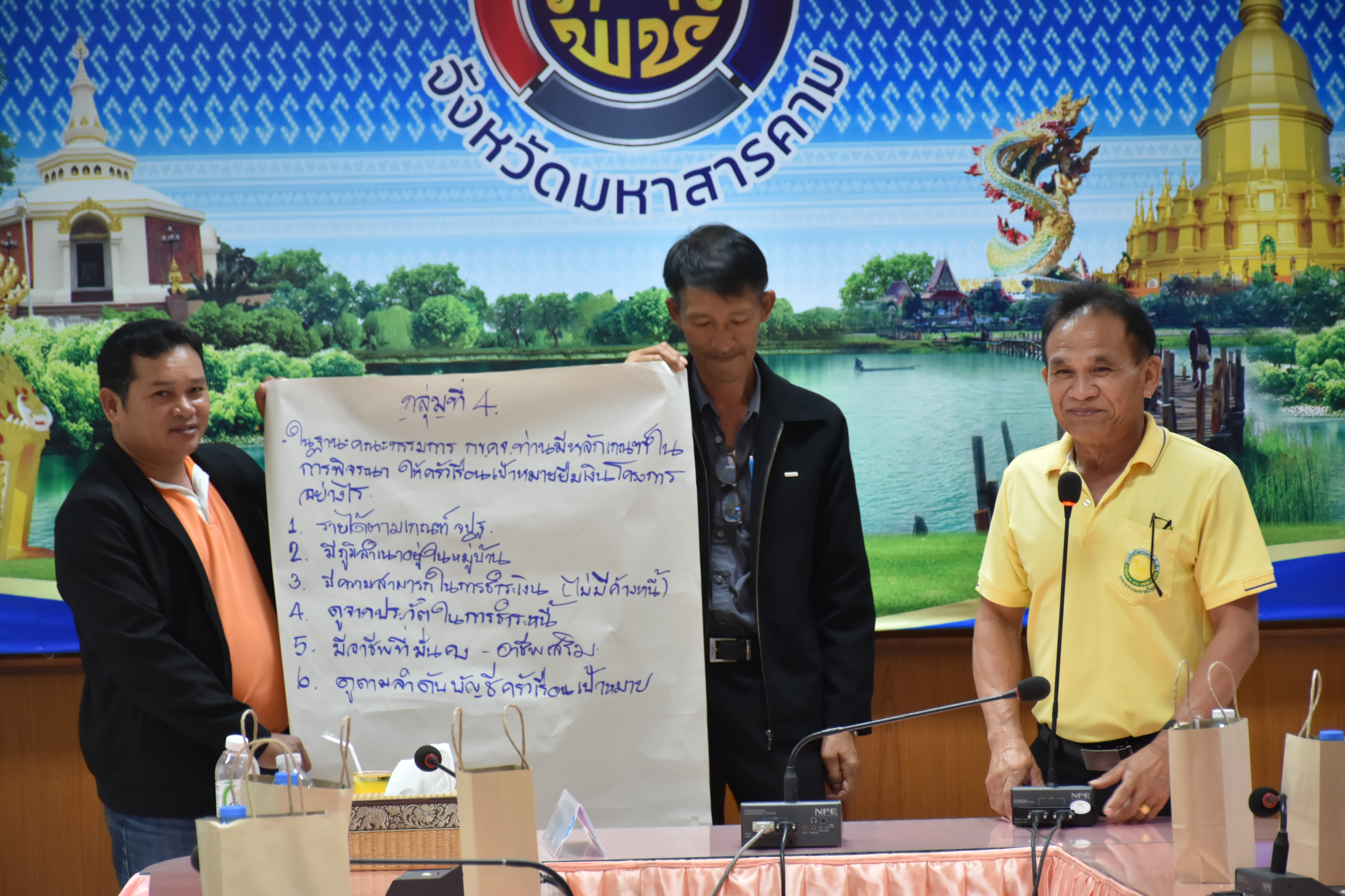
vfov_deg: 9.1
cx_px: 672
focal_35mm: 150
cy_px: 448
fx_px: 5604
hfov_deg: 13.7
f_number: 5.6
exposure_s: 1/40
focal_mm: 100
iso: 800
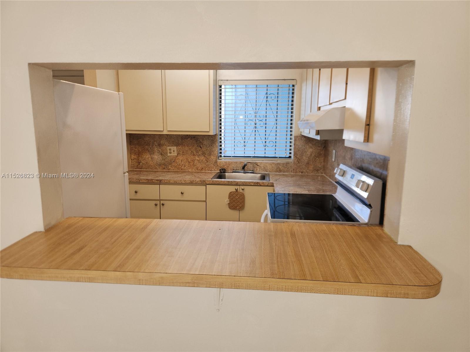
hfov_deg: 73.9
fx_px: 312
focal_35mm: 23
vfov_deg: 58.9
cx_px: 235
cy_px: 176
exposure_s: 1/60
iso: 32
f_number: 1.8
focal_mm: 5.4
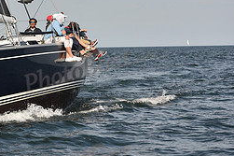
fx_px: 1052
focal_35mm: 162
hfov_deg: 12.5
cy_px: 33
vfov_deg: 8.4
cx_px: -23
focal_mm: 70
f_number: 4.5
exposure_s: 1/1250
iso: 250
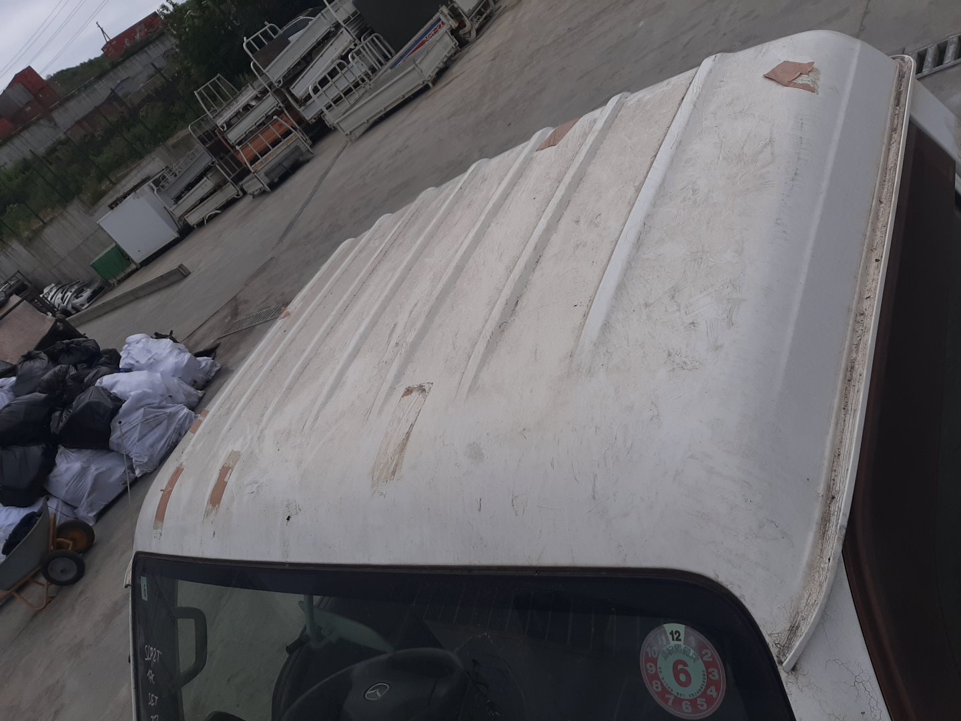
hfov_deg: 67.3
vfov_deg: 53.1
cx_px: 480
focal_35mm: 26
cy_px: 360
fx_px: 722
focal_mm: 3.93
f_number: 1.7
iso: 40
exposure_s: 1/5618
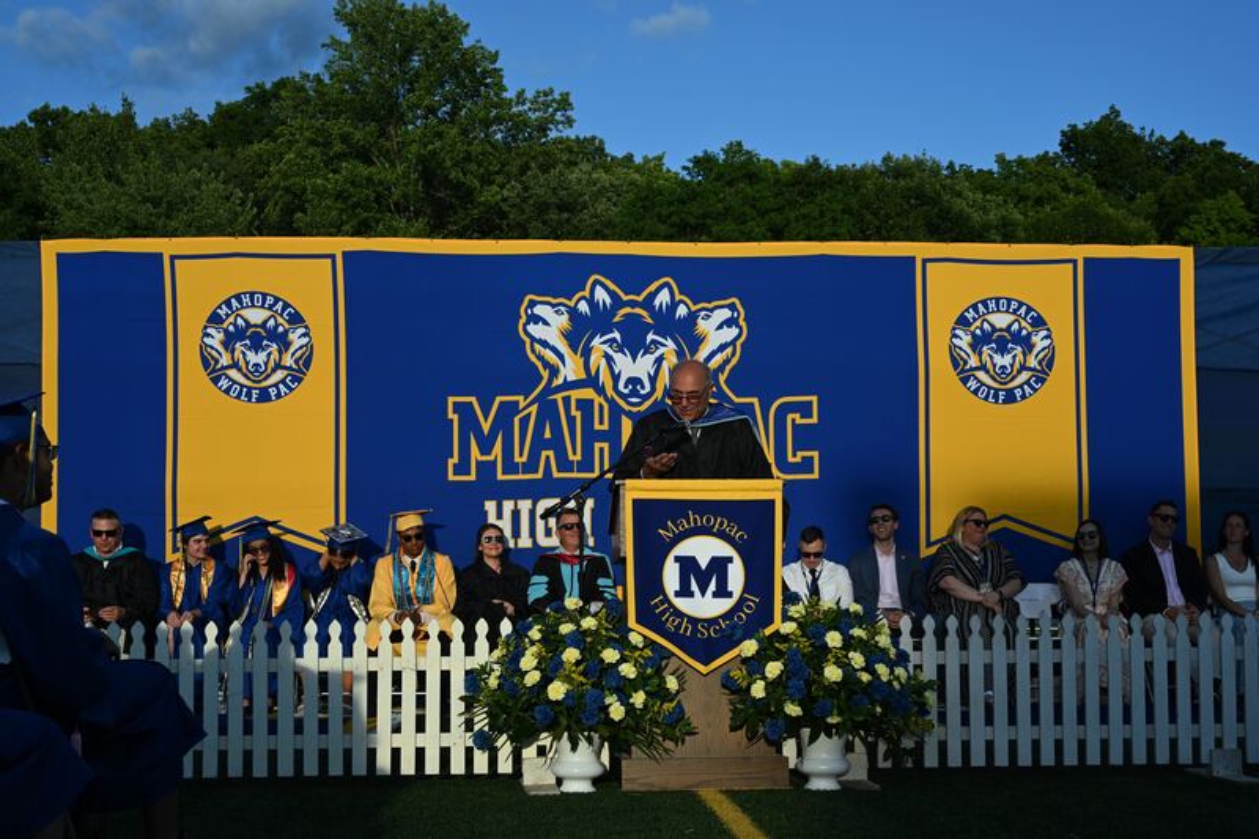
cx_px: 630
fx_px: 1748
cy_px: 420
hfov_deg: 39.6
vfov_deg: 27.0
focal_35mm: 50
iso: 400
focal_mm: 50
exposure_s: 1/500
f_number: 11
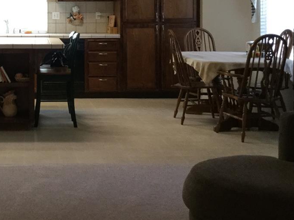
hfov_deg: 27.6
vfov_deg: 21.0
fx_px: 577
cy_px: 13
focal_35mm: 68
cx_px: 31
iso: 80
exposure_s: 1/30
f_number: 2.4
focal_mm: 3.3
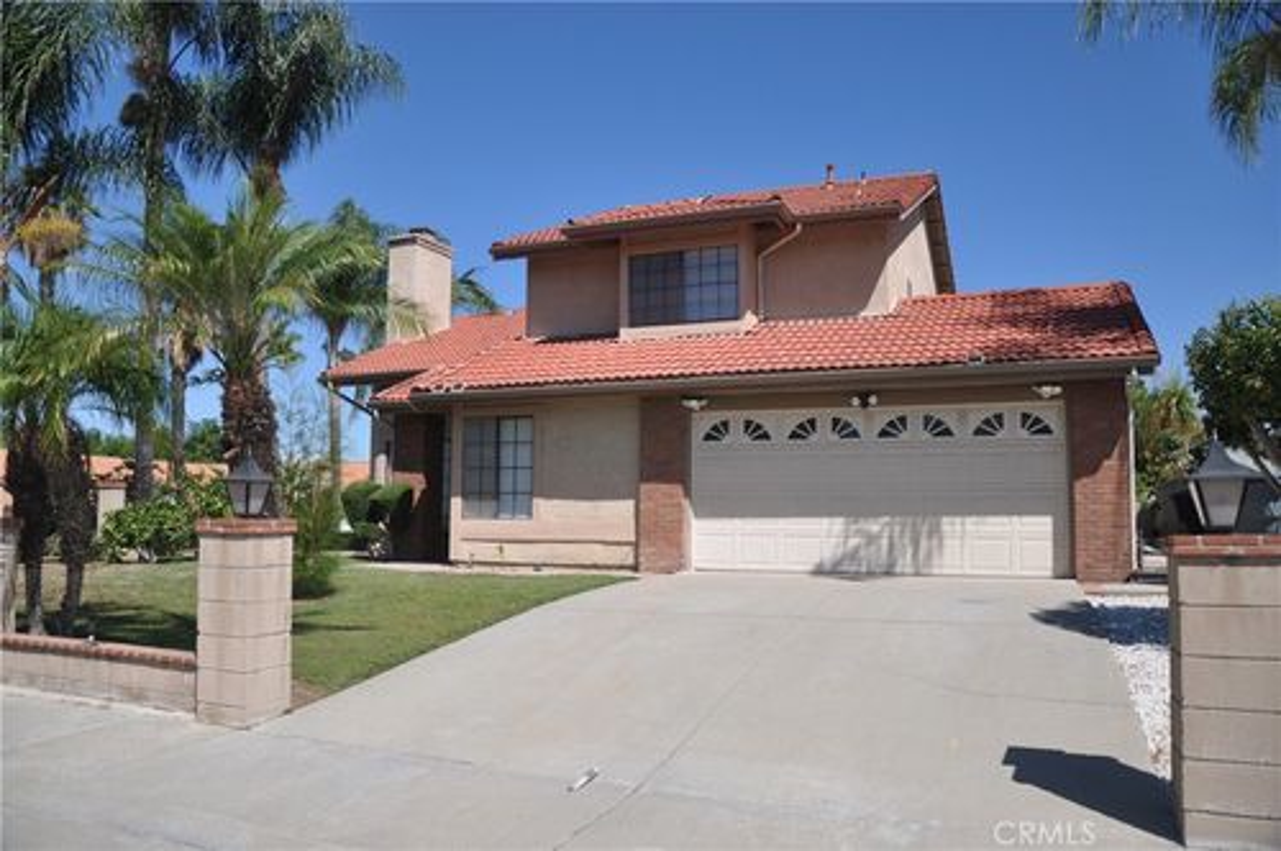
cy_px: 426
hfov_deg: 67.4
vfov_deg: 47.8
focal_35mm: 27
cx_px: 640
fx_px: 959
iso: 200
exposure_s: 1/2500
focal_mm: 18
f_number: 3.5
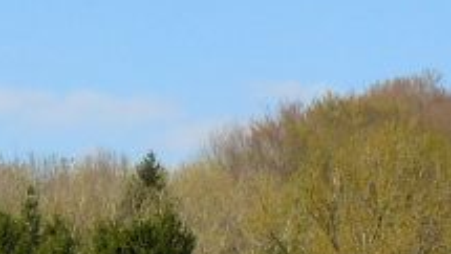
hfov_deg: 7.3
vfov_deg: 4.2
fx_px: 3349
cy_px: 789
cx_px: -522
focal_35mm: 280
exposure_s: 1/400
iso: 100
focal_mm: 7.6
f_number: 5.6
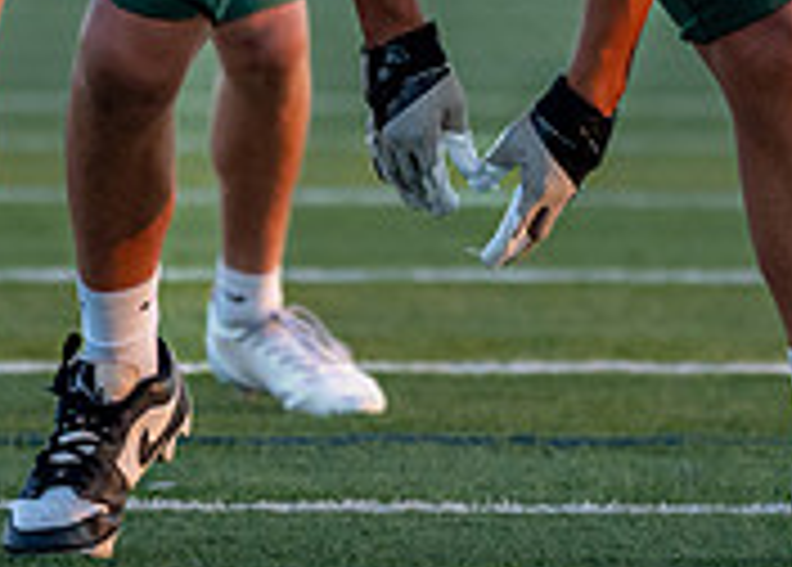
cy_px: -465
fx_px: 19809
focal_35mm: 880
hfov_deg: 2.3
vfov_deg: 1.6
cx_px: -17
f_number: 2.8
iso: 800
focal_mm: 123
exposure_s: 1/1600
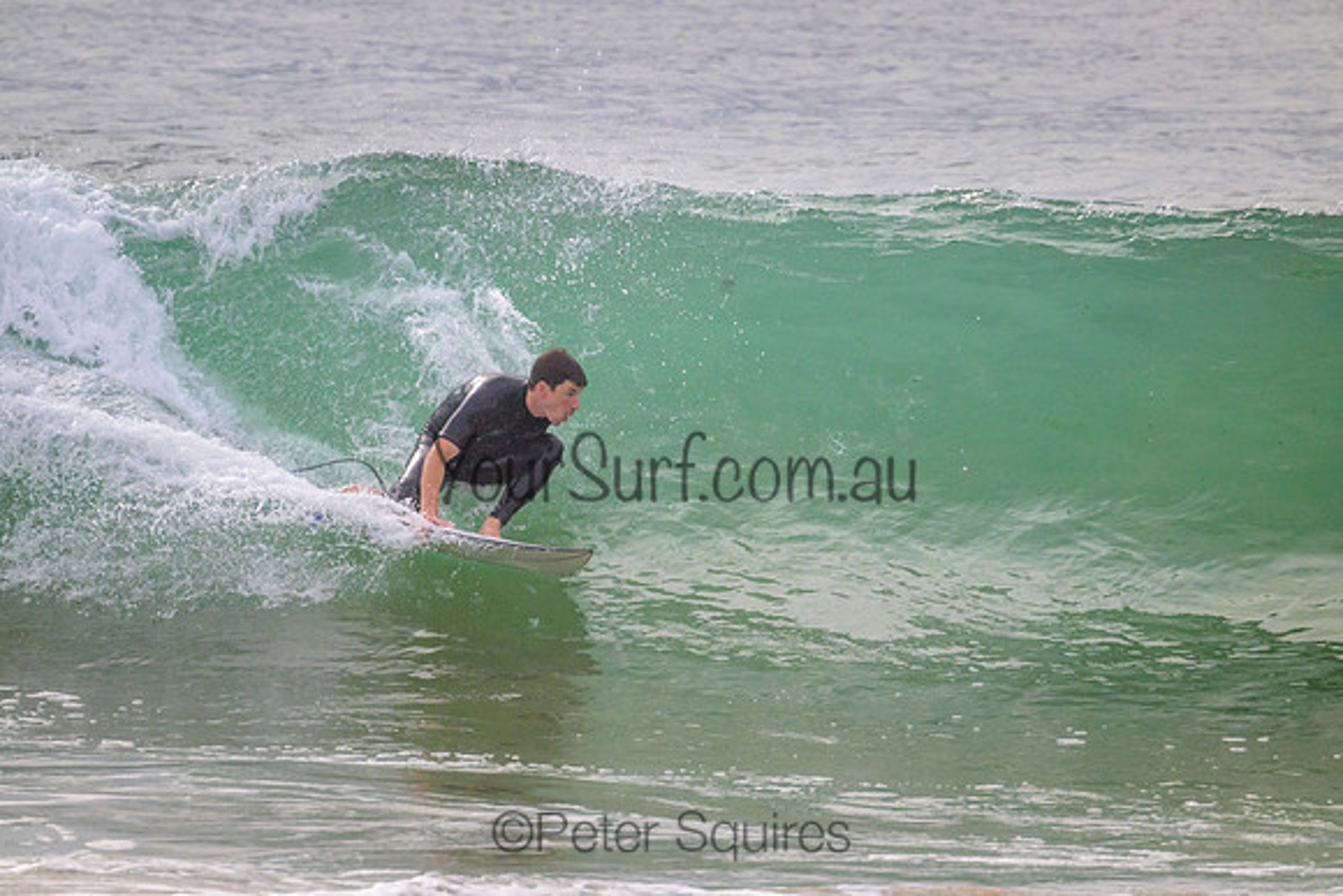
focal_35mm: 800
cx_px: 672
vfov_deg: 1.7
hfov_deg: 2.6
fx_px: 29850
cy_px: 448
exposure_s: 1/2000
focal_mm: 800
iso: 1250
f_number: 11
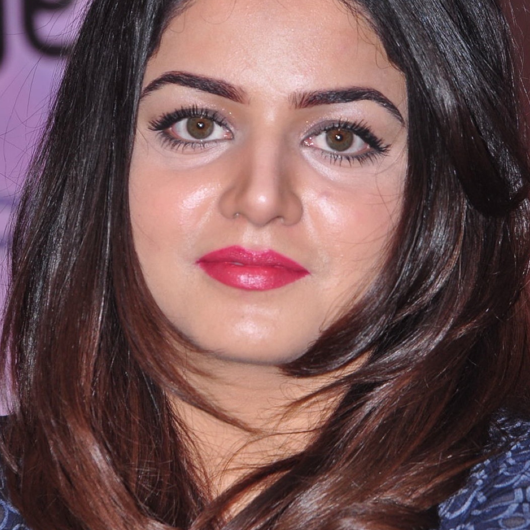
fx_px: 7934
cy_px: 262
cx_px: 270
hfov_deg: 3.8
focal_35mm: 458
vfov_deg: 3.8
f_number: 9
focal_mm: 210
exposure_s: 1/125
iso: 400
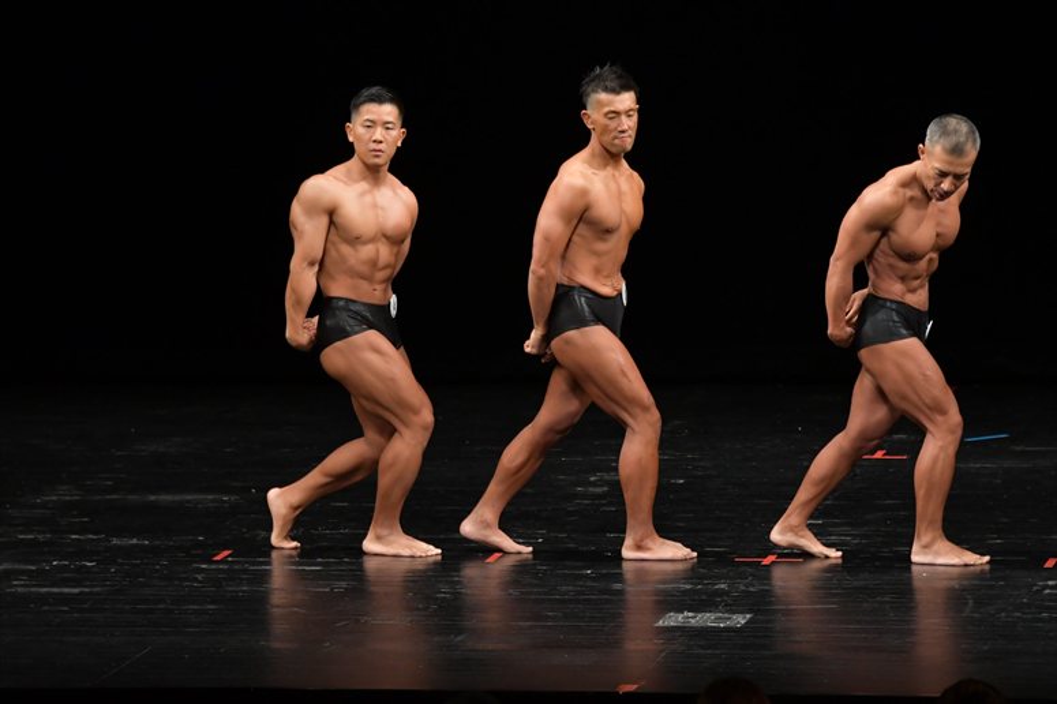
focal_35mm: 255
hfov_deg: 8.1
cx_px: 528
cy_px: 352
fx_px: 7484
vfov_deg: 5.4
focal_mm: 170
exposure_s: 1/400
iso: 2500
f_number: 5.6
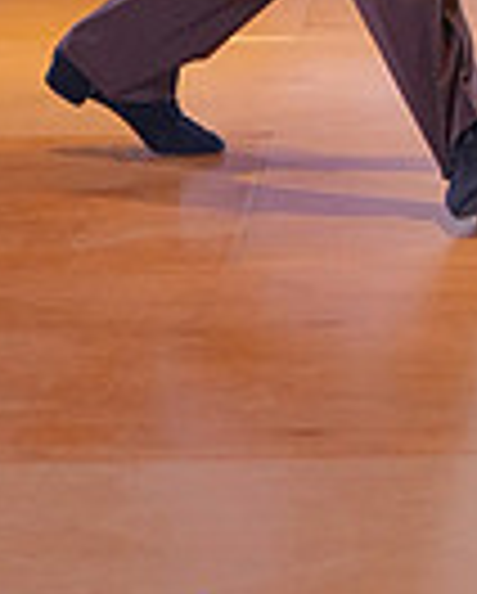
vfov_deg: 6.5
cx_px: 7
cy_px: -508
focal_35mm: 289
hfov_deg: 5.4
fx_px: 5088
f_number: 4
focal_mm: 70
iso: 4000
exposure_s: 1/400
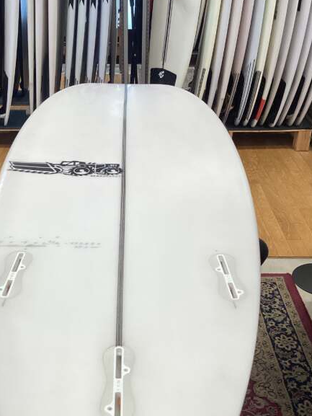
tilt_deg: -34.6
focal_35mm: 43
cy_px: 278
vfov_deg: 43.2
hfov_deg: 33.6
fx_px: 517
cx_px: 133
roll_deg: +0.4
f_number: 2.4
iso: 80
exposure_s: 1/120
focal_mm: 3.3
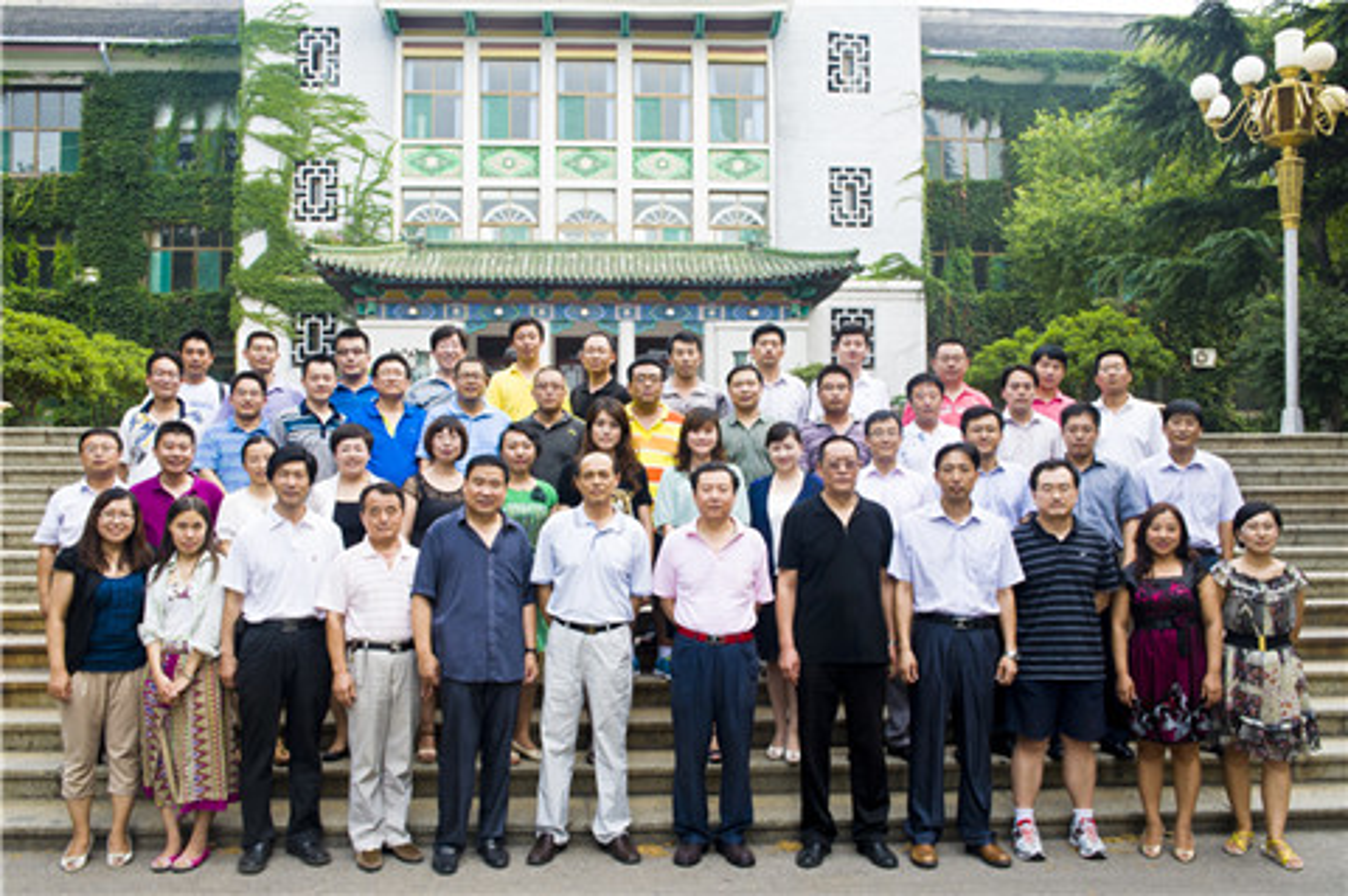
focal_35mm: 31
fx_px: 1160
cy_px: 448
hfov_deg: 60.3
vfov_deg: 42.2
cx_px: 674
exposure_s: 1/30
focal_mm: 31
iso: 500
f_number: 22
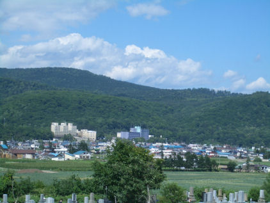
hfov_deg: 18.7
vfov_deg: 14.1
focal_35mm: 105
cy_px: 102
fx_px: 819
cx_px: 135
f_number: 4.8
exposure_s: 1/640
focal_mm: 17.4
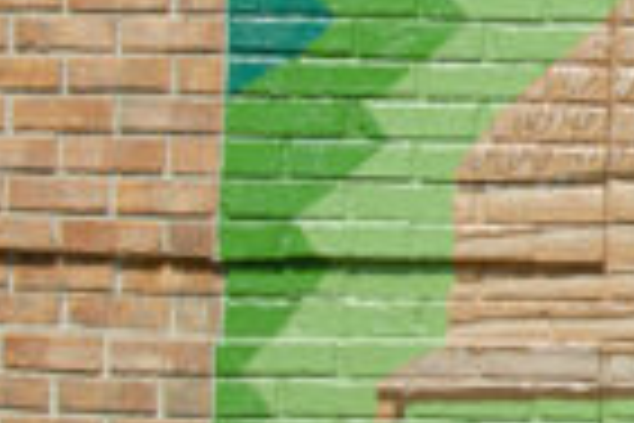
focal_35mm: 236
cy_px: 52
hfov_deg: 7.9
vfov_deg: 5.8
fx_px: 4151
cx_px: 1704
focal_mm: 29
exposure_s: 1/320
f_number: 9
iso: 100
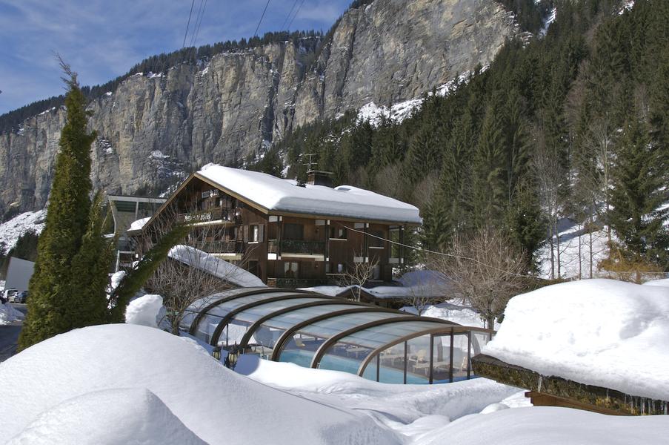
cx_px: 334
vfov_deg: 43.5
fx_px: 557
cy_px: 222
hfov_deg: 62.0
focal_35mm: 30
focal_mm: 20
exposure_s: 1/180
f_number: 11
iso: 100
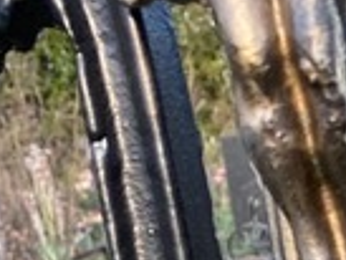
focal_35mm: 152
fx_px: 1521
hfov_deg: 12.2
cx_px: 556
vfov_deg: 8.8
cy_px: 634
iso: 32
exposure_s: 1/250
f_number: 1.8
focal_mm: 4.25
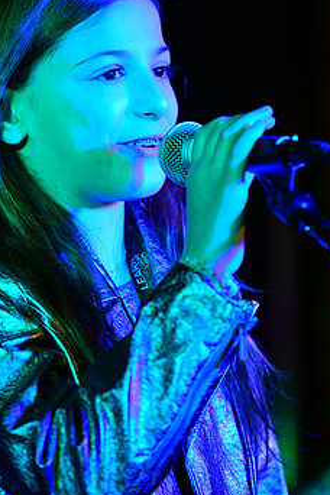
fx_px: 4661
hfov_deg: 4.1
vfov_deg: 6.1
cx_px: 138
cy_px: 159
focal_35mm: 339
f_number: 2.8
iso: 450
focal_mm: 200
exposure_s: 1/100
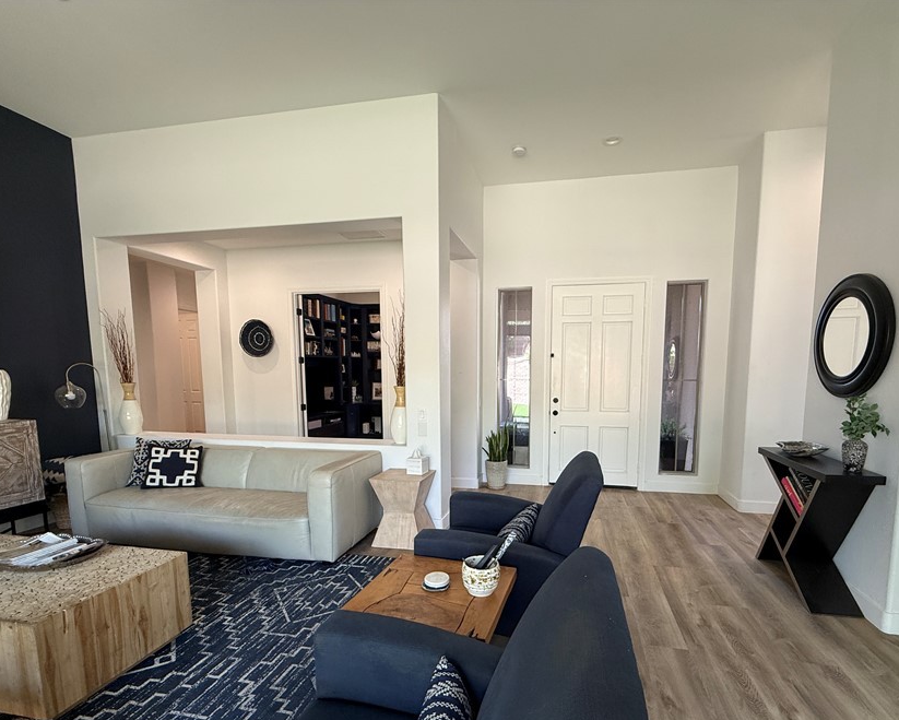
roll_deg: -0.7
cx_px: 484
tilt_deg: -6.7
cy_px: 417
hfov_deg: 89.5
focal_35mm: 17
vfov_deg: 76.5
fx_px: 452
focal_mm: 2.22
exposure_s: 1/120
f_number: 2.2
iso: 200
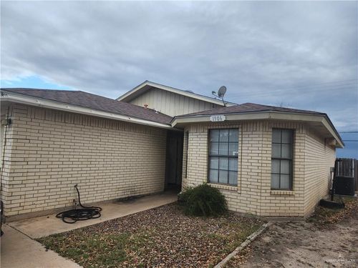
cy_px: 134
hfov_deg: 73.9
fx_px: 238
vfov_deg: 58.9
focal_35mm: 23
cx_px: 179
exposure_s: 1/274
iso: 12
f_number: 1.8
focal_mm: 6.4
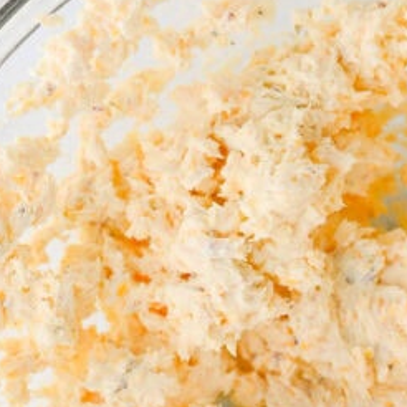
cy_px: 349
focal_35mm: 177
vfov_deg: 9.8
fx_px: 2354
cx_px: 421
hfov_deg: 9.8
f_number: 5
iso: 100
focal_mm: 50
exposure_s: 1/80
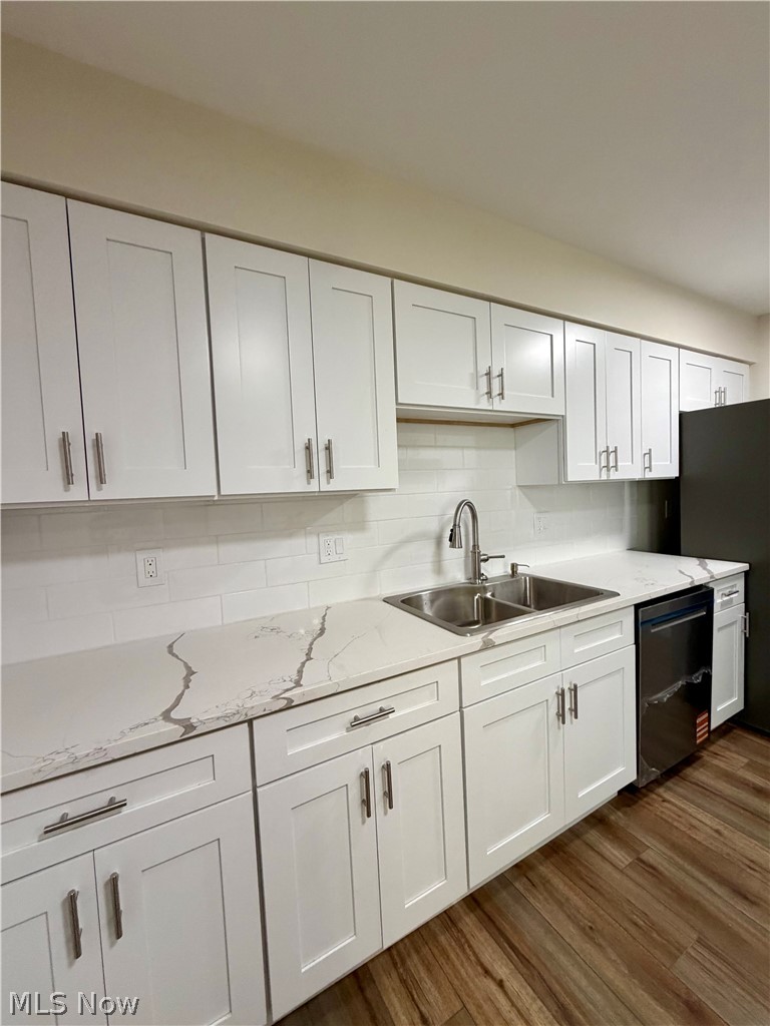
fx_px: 415
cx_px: 385
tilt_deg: -2.3
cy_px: 513
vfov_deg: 102.1
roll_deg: +2.3
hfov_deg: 85.7
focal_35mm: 14
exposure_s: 1/120
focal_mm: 2.22
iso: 320
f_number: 2.2
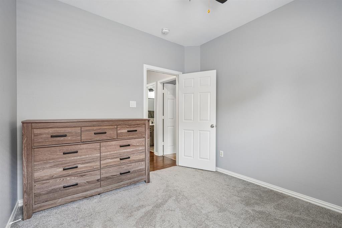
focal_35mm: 16
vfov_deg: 73.7
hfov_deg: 96.8
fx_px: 152
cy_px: 114
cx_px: 171
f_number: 8
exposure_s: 1/10
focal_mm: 16
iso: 400
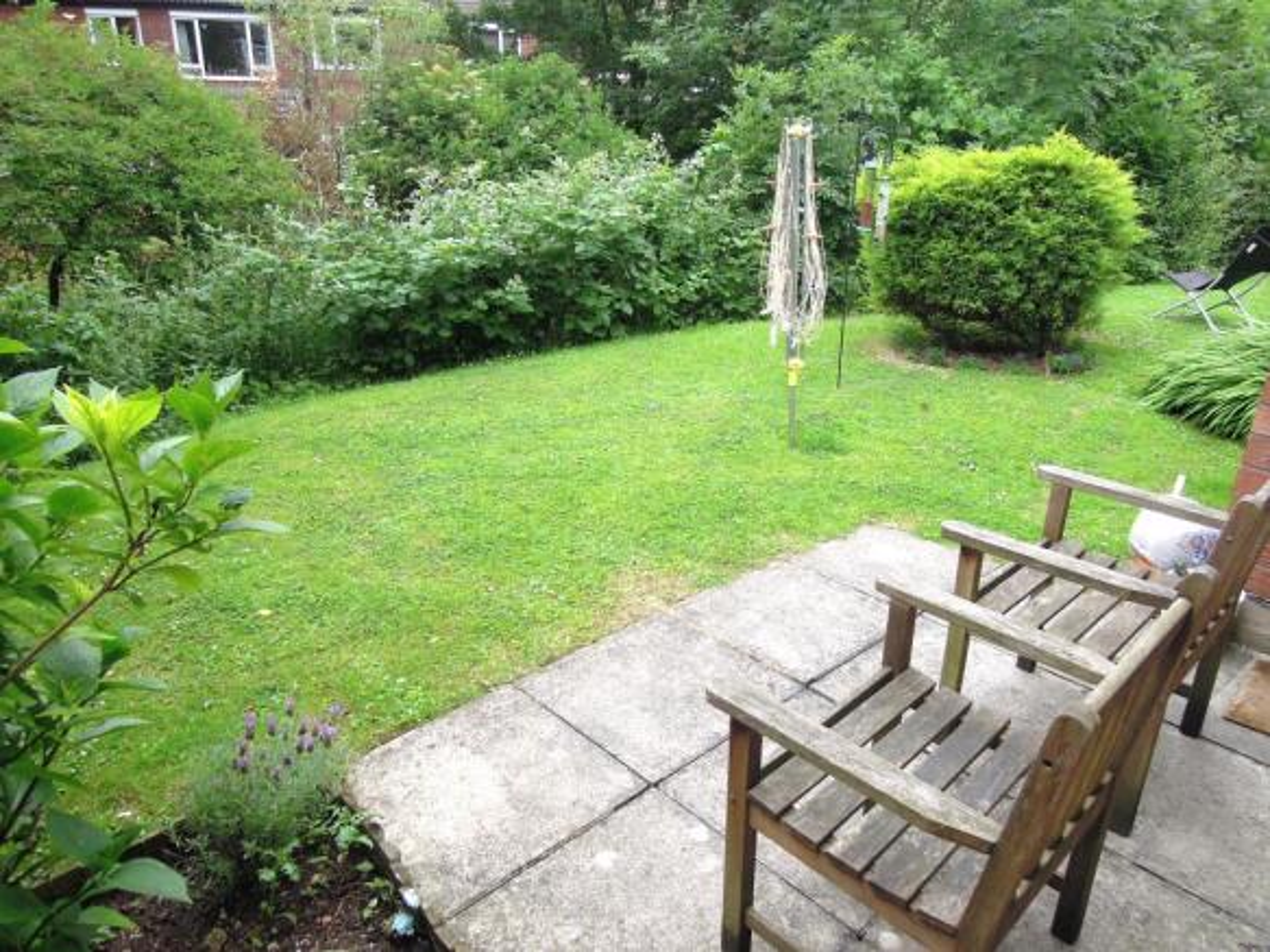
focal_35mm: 24
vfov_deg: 56.8
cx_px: 635
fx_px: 880
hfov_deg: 71.6
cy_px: 476
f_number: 2.8
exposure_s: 1/500
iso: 160
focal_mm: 4.3
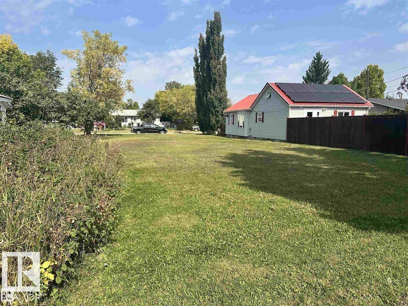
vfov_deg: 56.8
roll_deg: +0.3
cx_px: 204
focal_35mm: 24
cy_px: 153
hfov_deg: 71.6
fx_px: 283
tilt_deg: -5.0
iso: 80
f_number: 1.78
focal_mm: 6.86
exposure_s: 1/4016
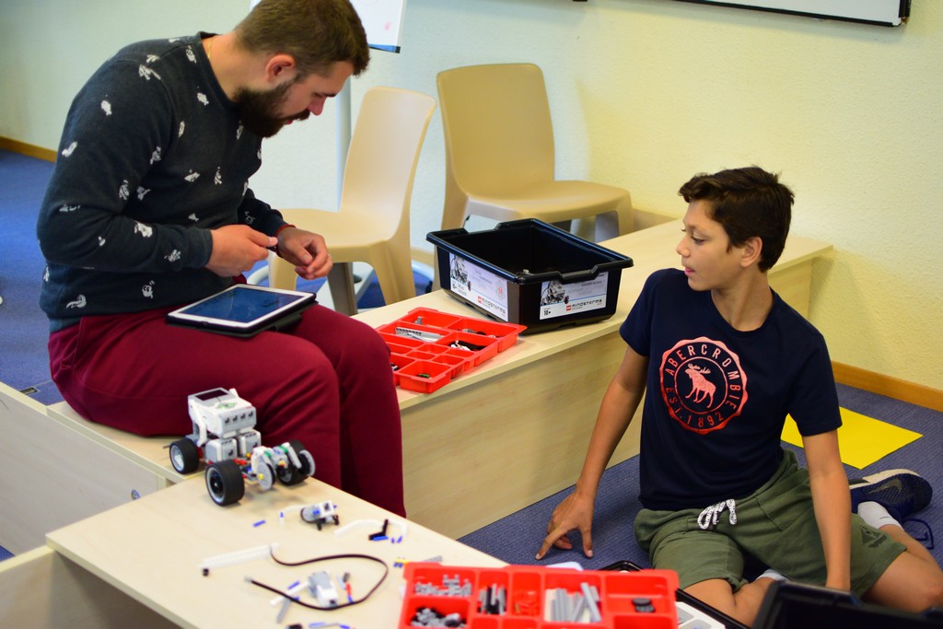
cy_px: 314
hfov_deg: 37.8
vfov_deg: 25.8
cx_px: 472
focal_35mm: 52
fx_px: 1375
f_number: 1.8
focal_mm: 35
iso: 800
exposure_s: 1/250
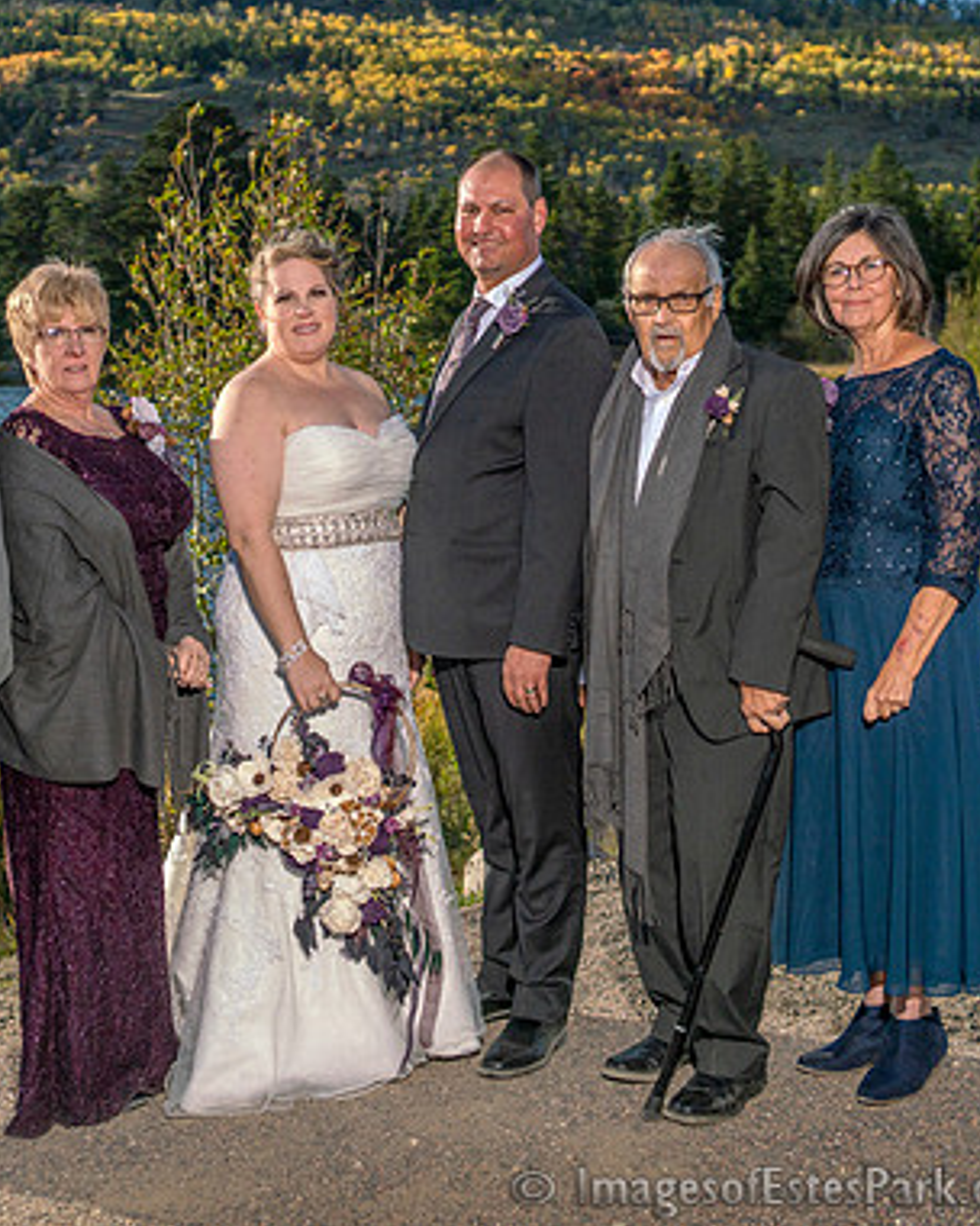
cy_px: 608
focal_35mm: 43
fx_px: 1559
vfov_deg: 42.9
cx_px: 338
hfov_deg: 34.6
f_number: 2.8
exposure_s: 1/5000
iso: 250
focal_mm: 30
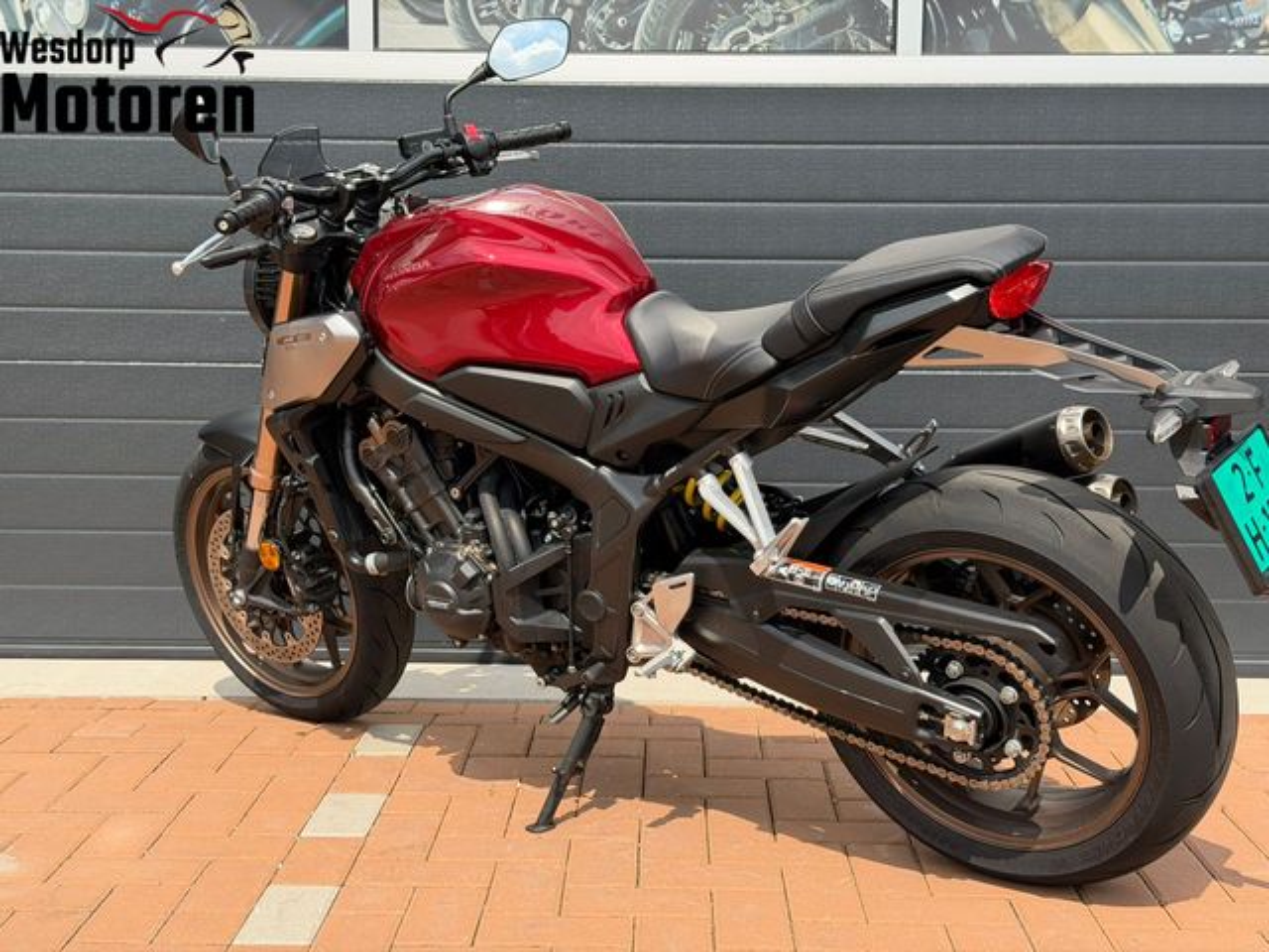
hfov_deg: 39.7
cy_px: 476
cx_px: 634
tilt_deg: -4.6
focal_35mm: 48
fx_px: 1760
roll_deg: -0.4
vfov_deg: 30.3
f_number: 1.78
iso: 100
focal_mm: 6.76
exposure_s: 1/2976
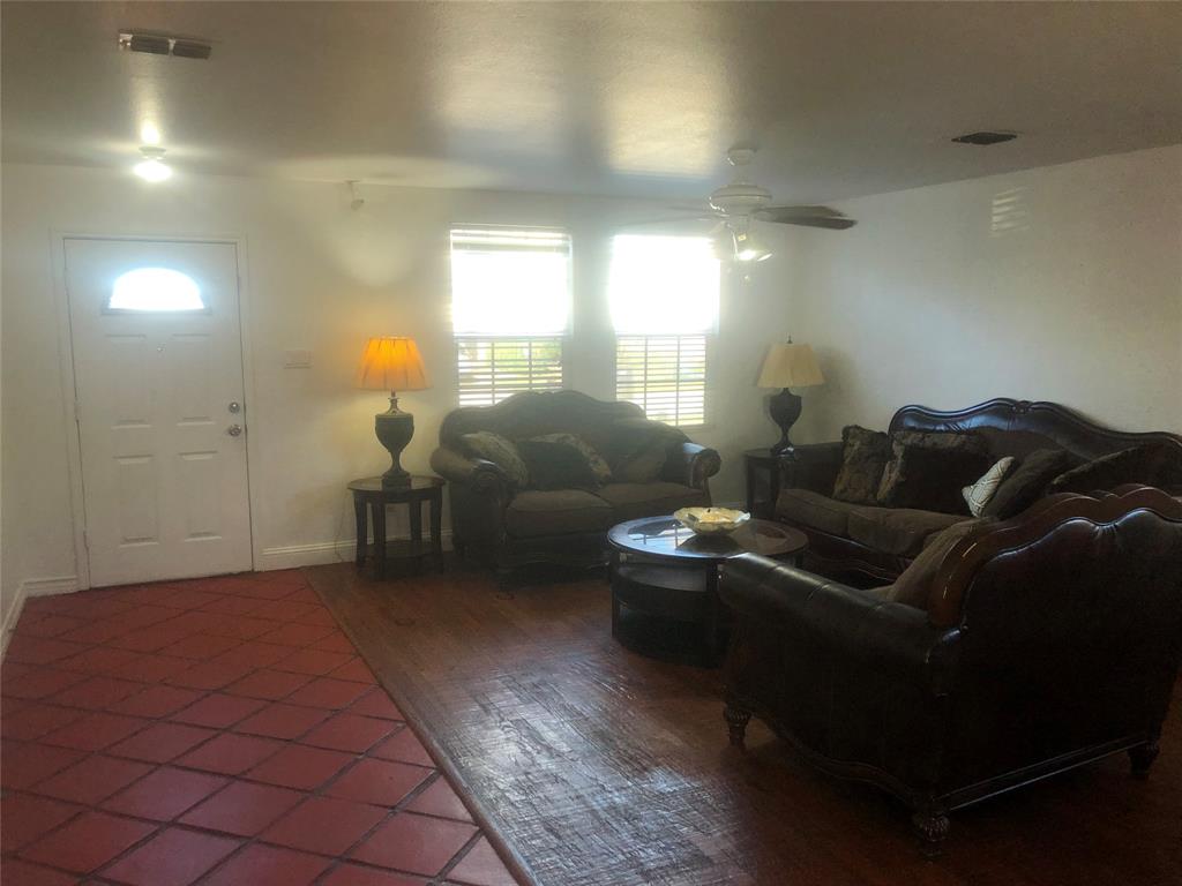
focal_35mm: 28
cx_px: 591
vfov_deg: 49.7
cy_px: 443
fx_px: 956
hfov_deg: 63.4
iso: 32
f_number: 1.8
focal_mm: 3.99
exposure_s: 1/30
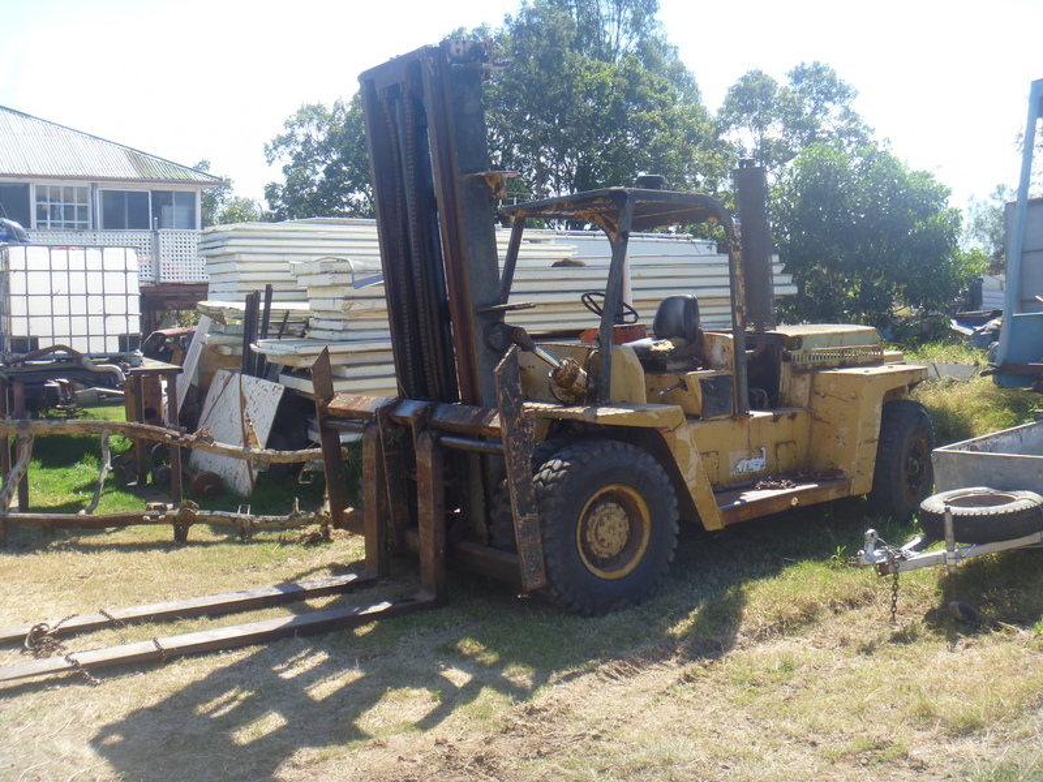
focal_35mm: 35
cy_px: 391
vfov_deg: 40.7
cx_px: 522
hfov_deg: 52.6
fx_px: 1055
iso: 80
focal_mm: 6.3
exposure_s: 1/250
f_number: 3.5
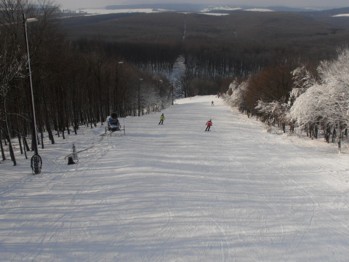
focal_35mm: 44
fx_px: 444
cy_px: 131
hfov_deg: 42.9
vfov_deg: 32.9
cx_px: 174
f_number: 11
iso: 80
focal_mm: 7.87
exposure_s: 1/320
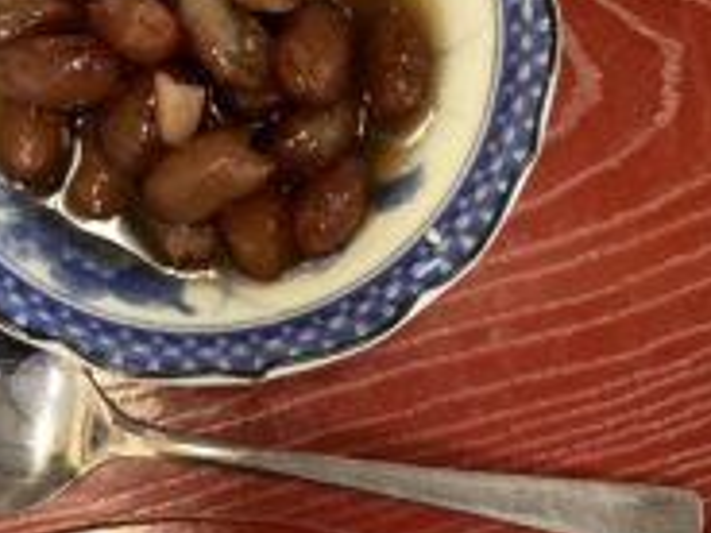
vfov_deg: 22.7
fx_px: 1294
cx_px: 214
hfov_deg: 30.4
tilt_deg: -77.6
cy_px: 56
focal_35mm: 63
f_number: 2.4
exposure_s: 1/40
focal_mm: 3.3
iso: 320
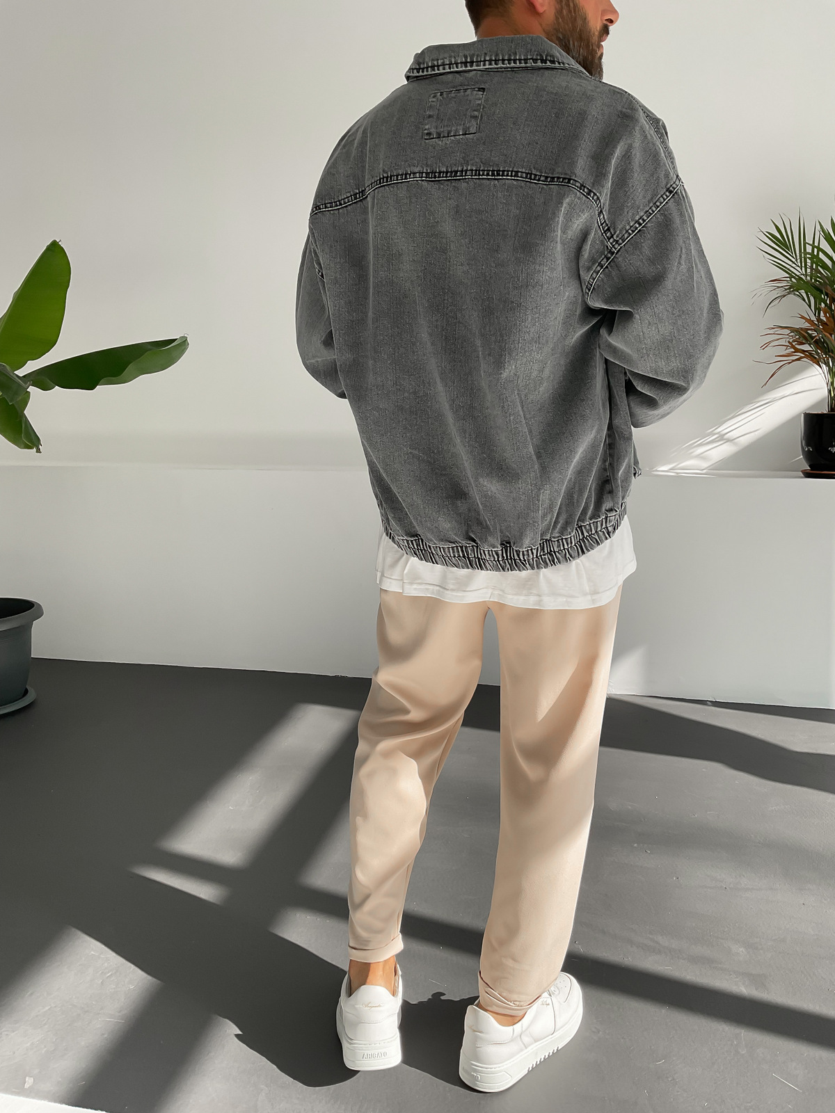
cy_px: 556
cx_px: 418
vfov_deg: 61.7
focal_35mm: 29
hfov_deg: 48.2
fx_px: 933
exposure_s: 1/400
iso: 16
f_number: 1.8
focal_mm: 3
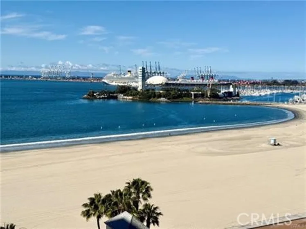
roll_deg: -1.4
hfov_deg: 39.7
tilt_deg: -5.2
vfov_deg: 30.2
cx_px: 153
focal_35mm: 48
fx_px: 424
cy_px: 114
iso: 64
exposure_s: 1/7874
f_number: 1.78
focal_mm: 6.76
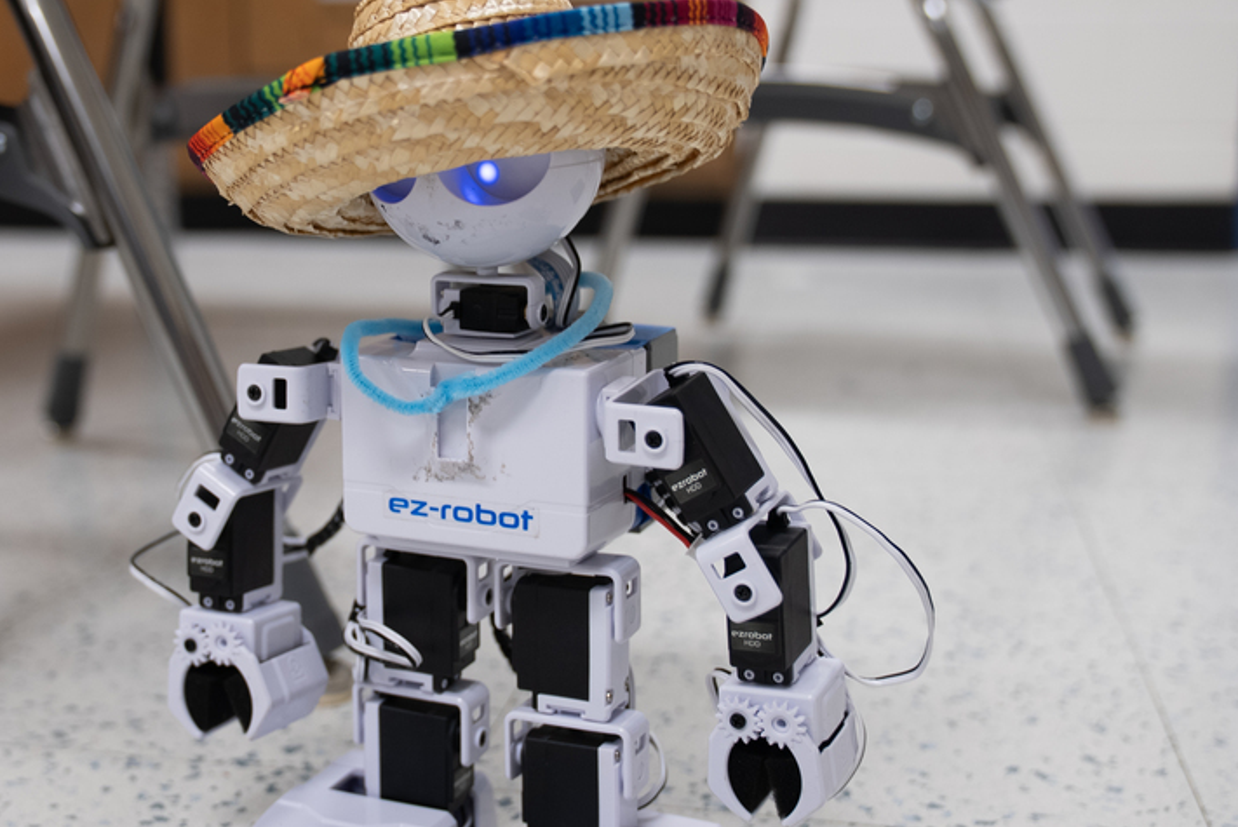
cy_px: 406
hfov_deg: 40.1
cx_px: 496
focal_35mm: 49
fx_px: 1686
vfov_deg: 27.6
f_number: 2.8
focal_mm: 34
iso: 400
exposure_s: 1/125
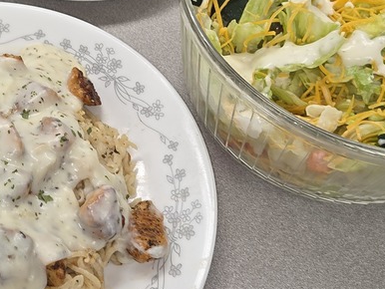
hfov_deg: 31.2
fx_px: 679
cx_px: 104
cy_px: 80
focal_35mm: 61
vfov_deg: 23.9
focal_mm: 5.4
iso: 160
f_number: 1.8
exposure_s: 1/60
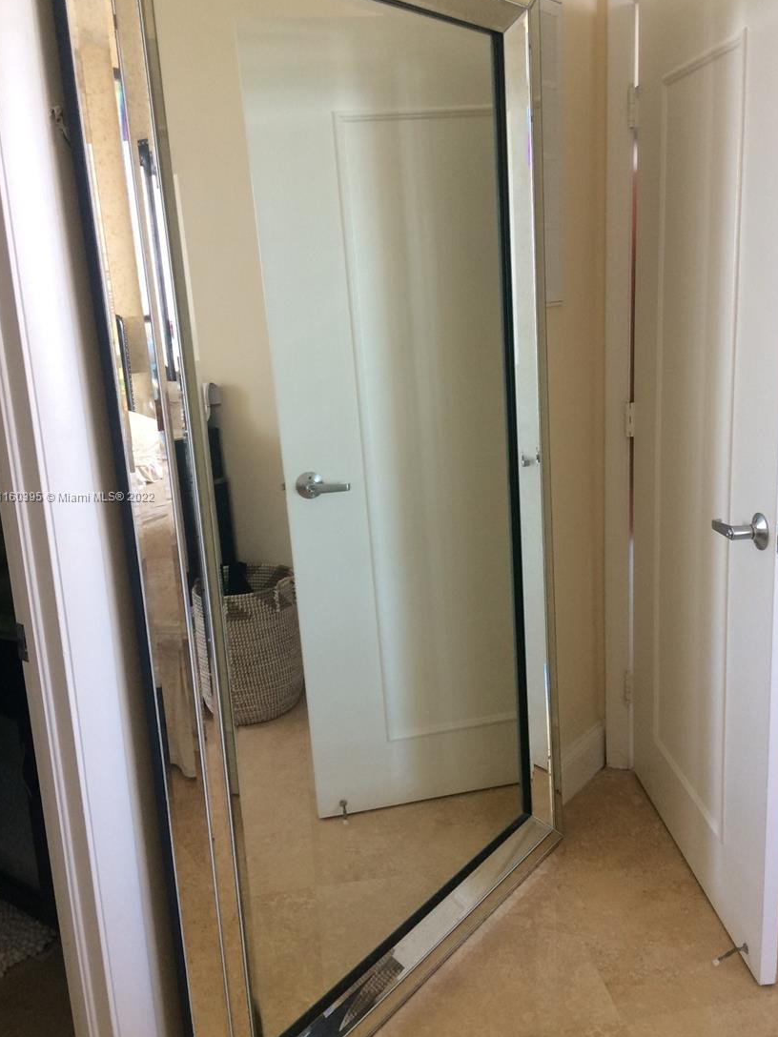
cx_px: 408
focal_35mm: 32
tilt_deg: -12.8
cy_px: 498
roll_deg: +0.8
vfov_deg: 56.8
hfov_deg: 44.1
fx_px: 959
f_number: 2.2
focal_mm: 4.15
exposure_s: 1/30
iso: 40
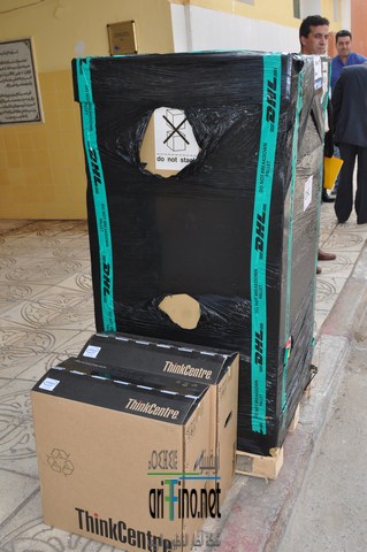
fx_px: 598
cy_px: 276
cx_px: 184
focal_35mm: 39
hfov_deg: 34.1
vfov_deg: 49.6
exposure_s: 1/200
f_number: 7.1
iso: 200
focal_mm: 26
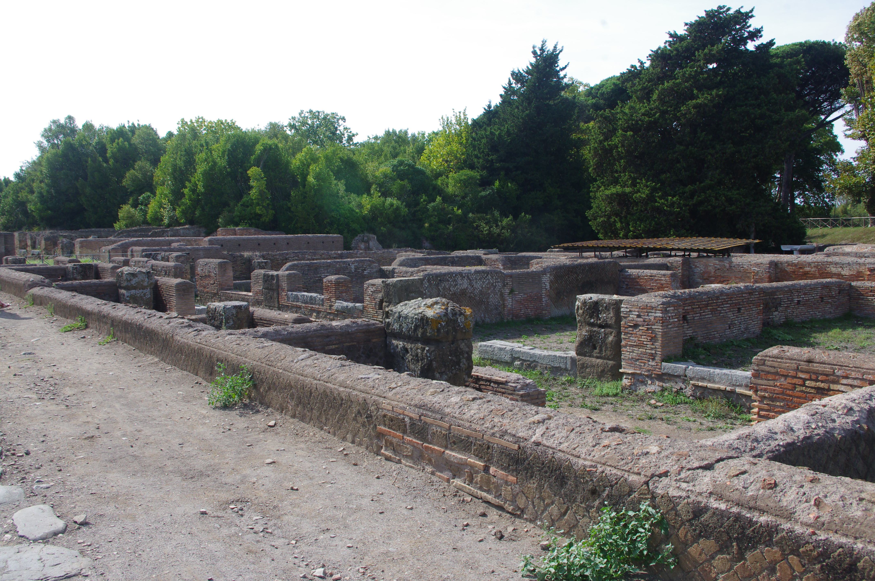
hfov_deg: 62.0
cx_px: 438
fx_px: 728
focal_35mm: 30
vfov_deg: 43.5
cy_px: 290
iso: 200
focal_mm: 20
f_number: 11
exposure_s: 1/125
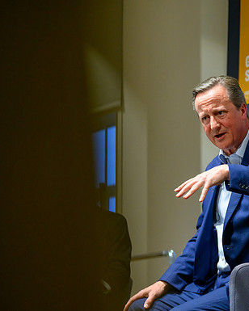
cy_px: 156
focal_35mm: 142
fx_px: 1308
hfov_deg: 10.8
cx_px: 221
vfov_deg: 13.6
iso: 2200
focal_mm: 97
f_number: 2.7
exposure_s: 1/640
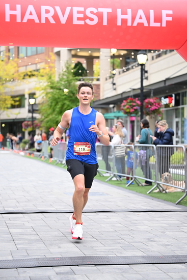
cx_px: 94
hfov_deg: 17.1
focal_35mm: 80
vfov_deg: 25.4
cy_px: 140
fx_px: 623
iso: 1600
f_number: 2.8
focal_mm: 80
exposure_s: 1/800
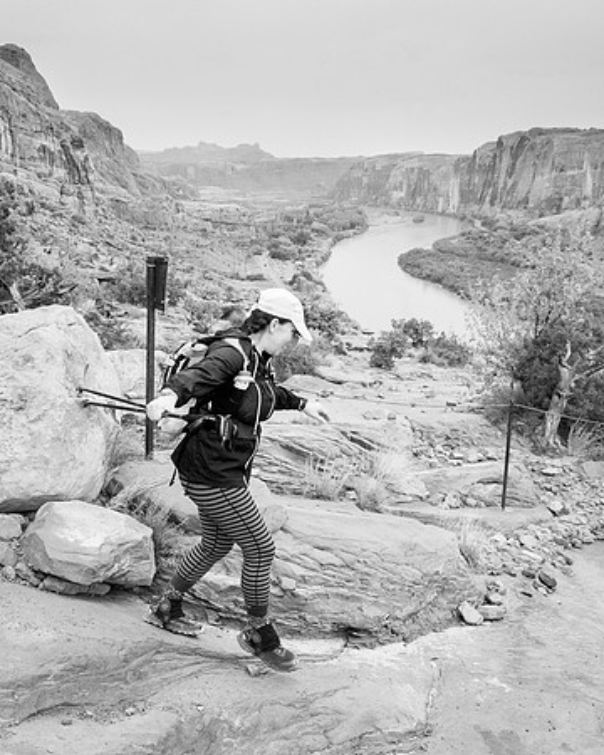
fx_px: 757
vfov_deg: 53.0
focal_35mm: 34
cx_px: 249
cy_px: 381
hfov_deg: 43.3
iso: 5000
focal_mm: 23
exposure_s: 1/1000
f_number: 10
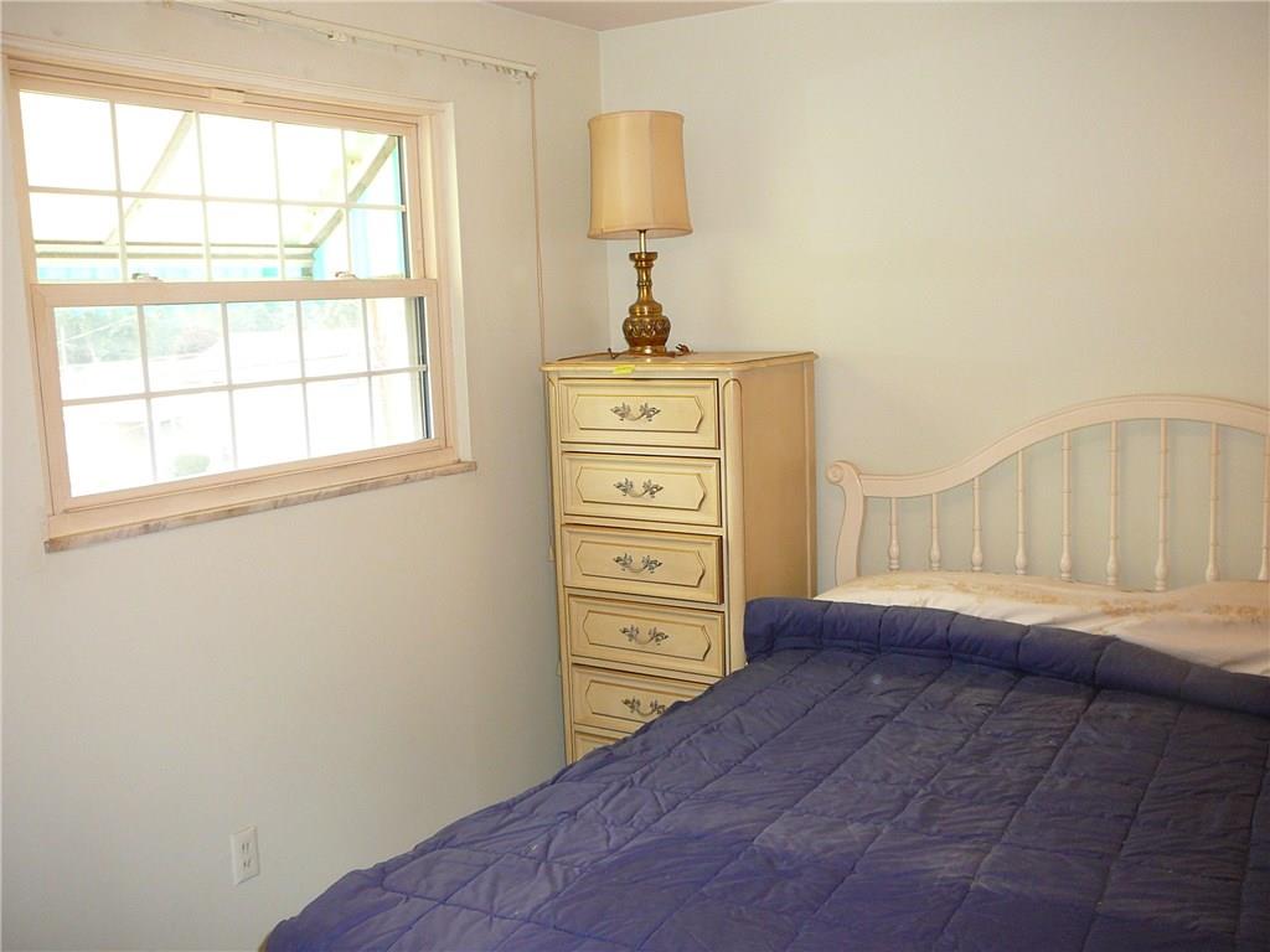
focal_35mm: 35
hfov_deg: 52.6
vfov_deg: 40.7
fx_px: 1284
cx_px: 635
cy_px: 476
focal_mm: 5.2
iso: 160
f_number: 2.8
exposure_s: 1/30
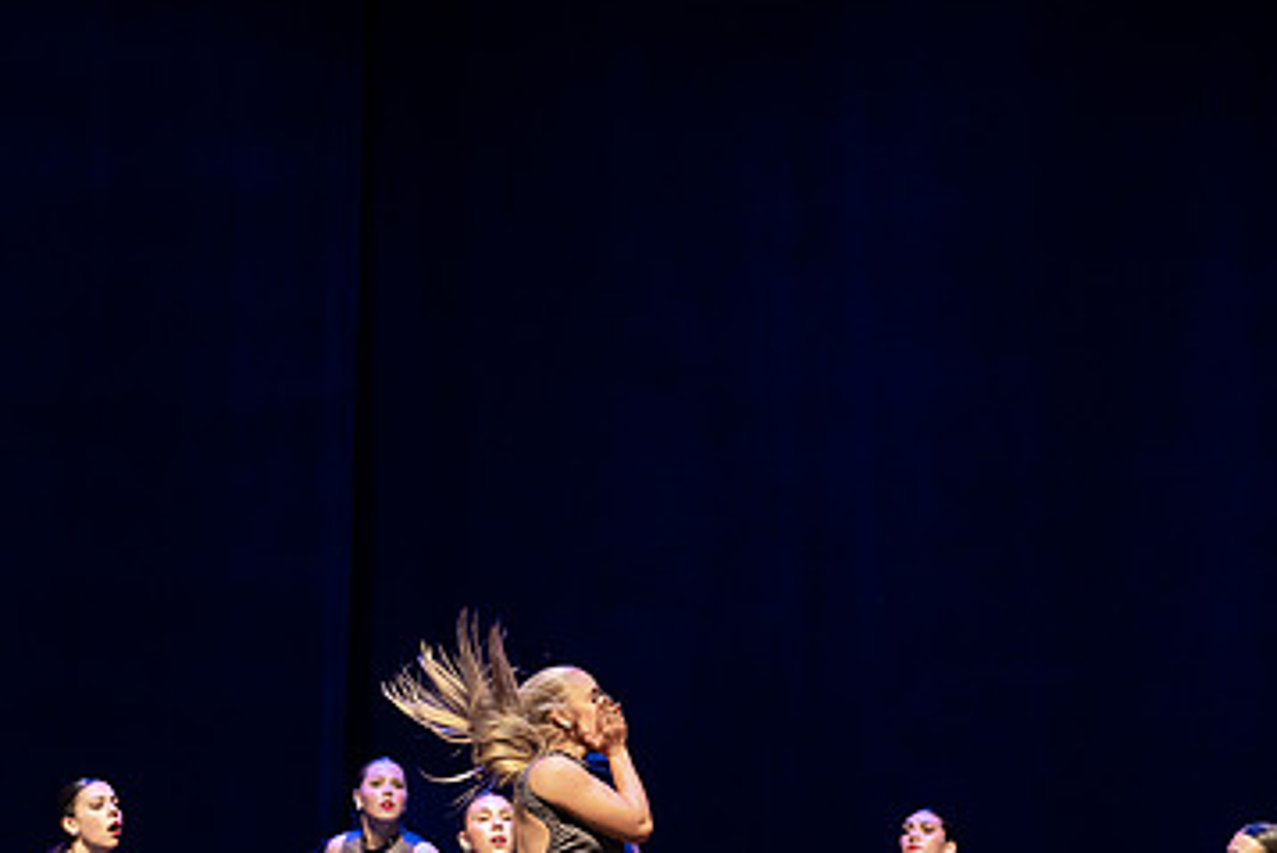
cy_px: 583
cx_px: 460
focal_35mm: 122
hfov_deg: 16.8
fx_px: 4329
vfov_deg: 11.2
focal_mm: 59
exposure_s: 1/640
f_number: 2.5
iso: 3200
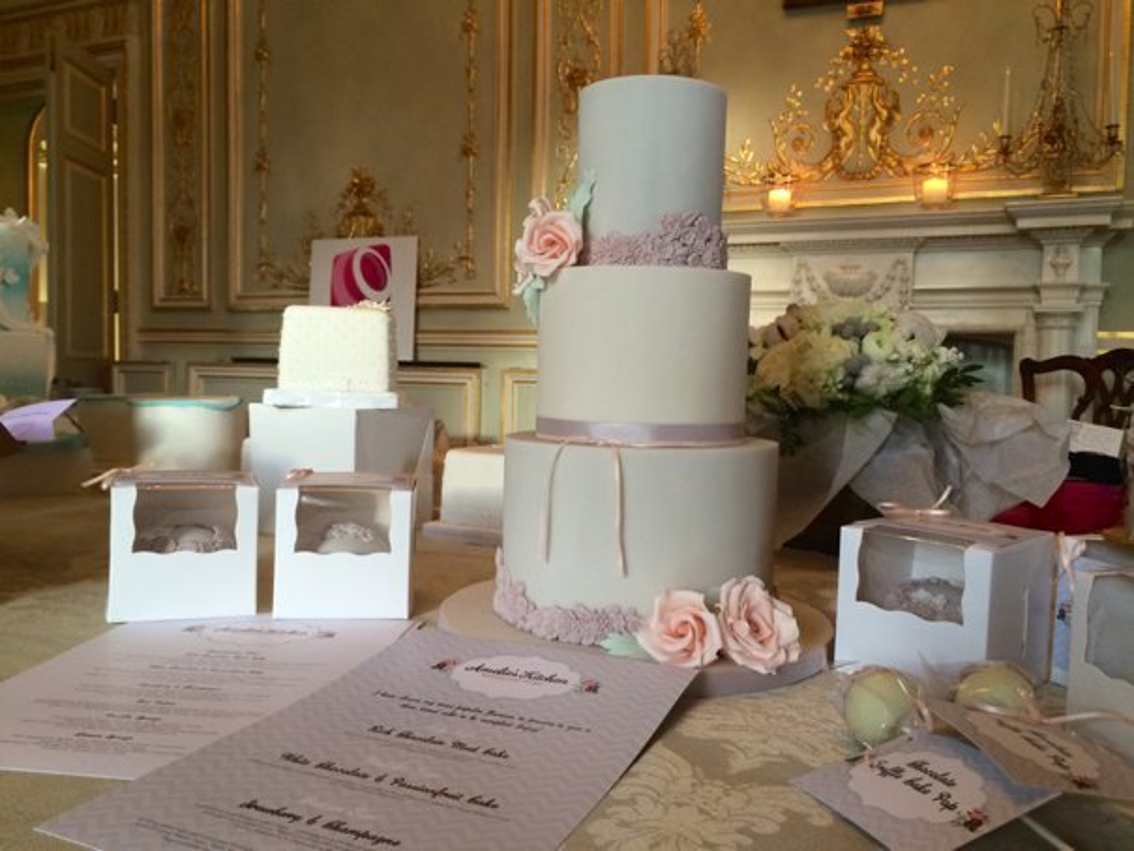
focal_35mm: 29
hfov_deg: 61.6
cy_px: 426
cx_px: 567
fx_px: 950
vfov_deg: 48.2
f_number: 2.2
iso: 125
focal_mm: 4.15
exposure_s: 1/33
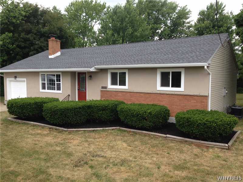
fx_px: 232
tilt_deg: -4.0
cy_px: 91
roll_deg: -0.7
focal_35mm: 33
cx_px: 122
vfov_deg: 42.9
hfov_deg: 55.4
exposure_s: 1/293
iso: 50
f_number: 2.4
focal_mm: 4.12
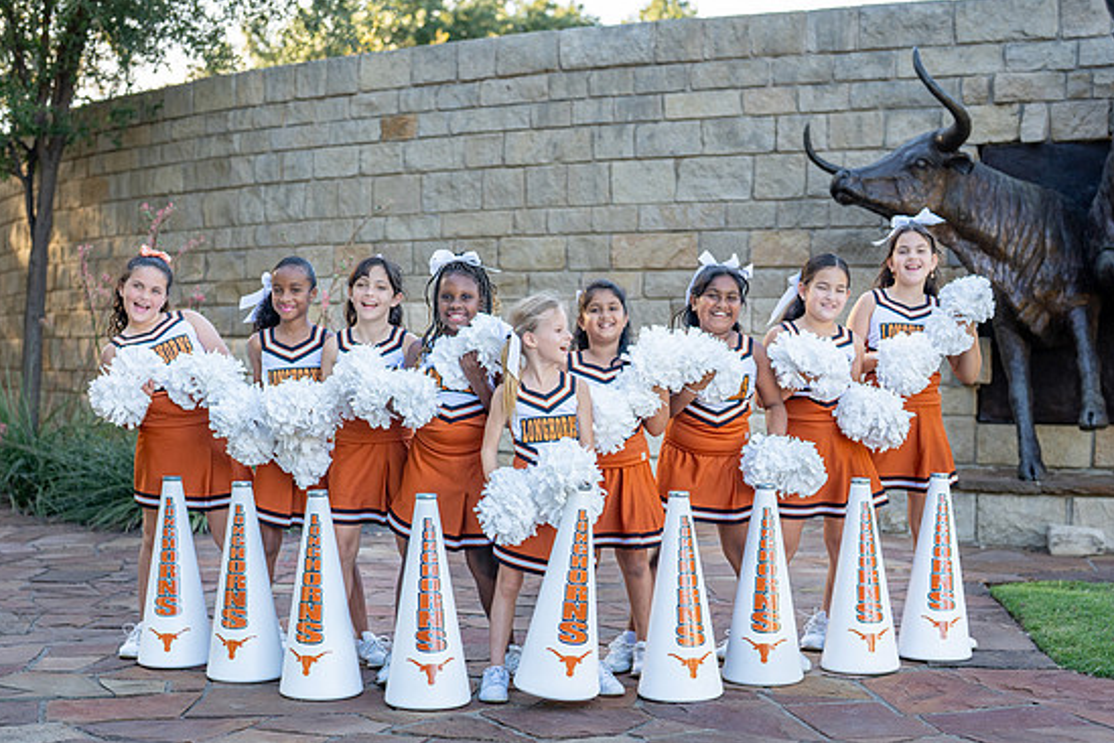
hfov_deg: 30.5
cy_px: 467
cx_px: 537
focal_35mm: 66
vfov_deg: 20.6
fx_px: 2042
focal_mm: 50
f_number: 2.5
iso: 250
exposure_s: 1/400
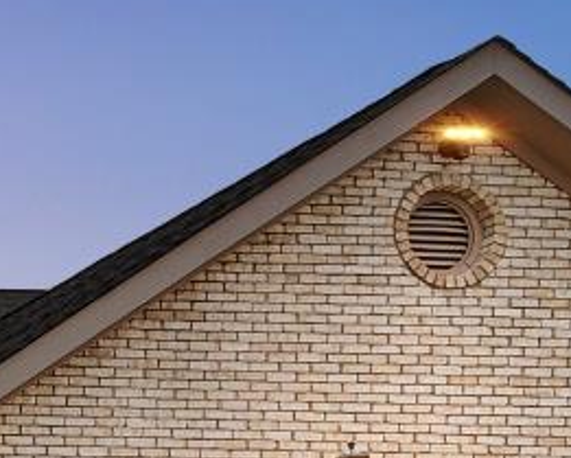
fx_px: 1369
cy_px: 657
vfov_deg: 17.3
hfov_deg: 17.2
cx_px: -573
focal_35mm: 81
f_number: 8
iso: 400
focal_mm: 10
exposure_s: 1/125
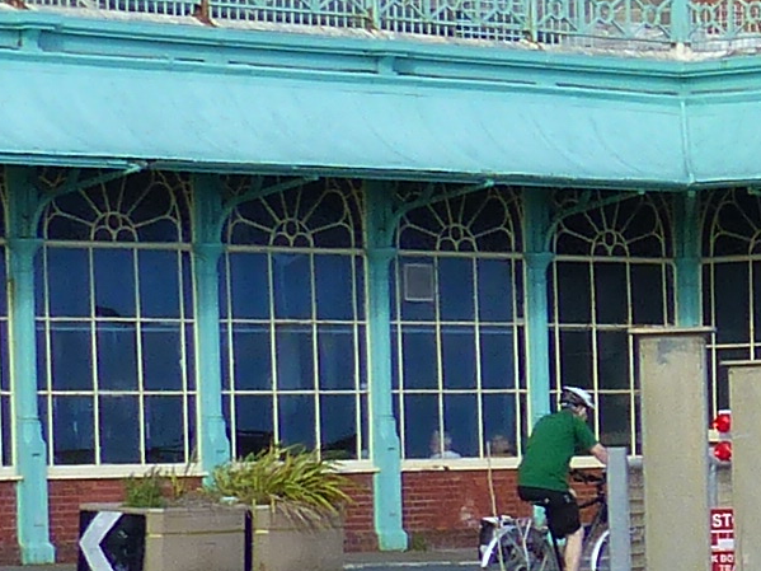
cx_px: 1683
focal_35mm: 227
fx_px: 4989
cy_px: 491
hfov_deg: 8.2
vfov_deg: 6.5
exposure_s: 1/1000
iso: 100
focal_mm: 6
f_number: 4
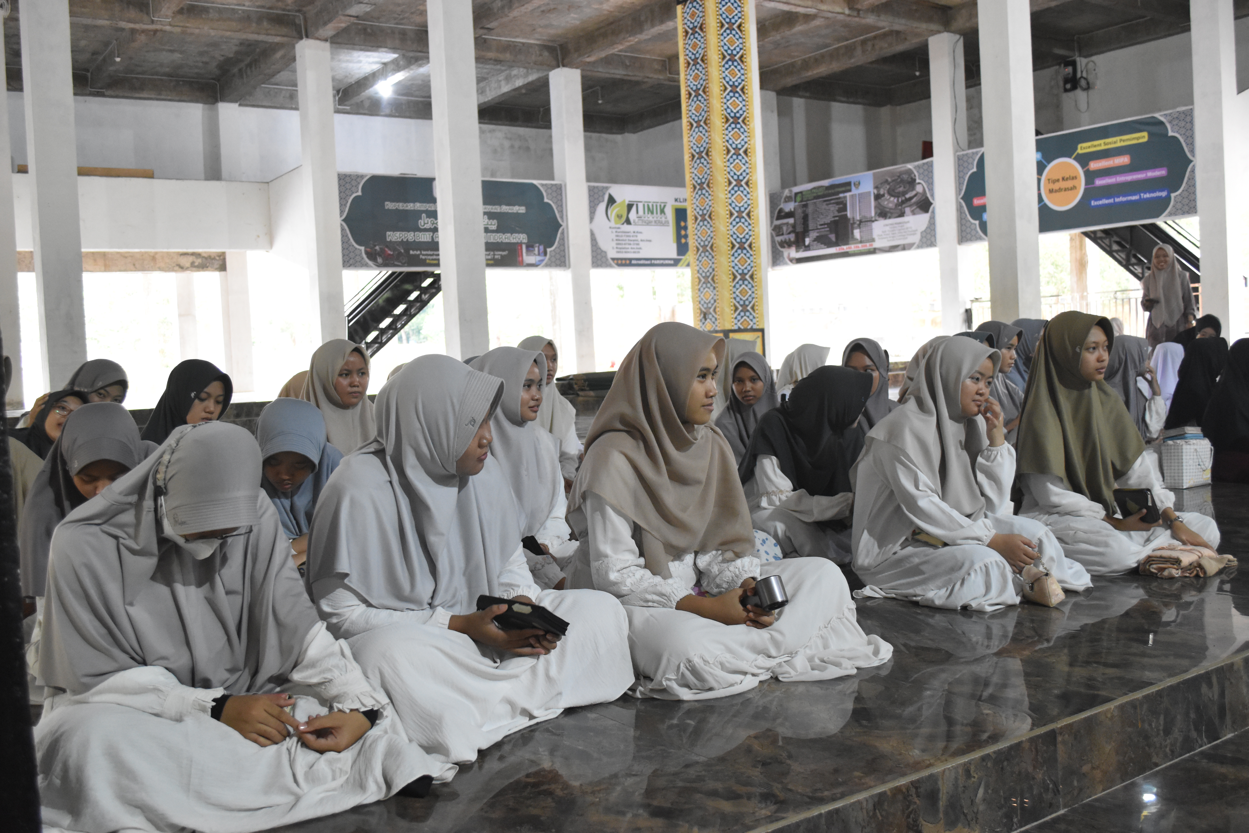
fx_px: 1145
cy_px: 416
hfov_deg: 57.2
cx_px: 624
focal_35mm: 33
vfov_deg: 40.0
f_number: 4
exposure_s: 1/30
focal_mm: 22
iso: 2200
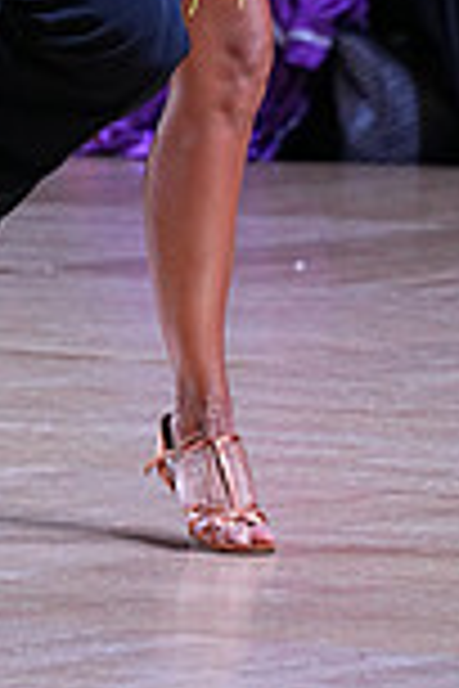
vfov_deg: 5.0
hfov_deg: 3.4
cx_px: 146
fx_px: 7822
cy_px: -495
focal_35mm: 409
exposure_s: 1/500
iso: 1600
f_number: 4
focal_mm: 108
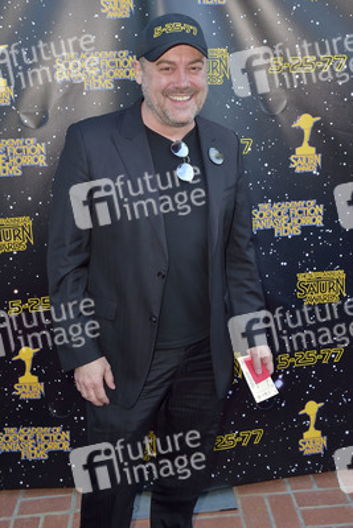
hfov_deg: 33.4
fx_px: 588
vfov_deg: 48.4
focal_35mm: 40
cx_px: 176
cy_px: 264
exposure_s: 1/320
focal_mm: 40
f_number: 6.3
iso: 500
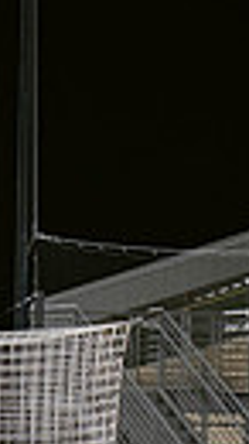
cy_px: 316
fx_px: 3855
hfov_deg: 3.5
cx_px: -682
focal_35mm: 328
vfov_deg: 6.6
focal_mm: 70
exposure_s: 1/125
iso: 2500
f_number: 4
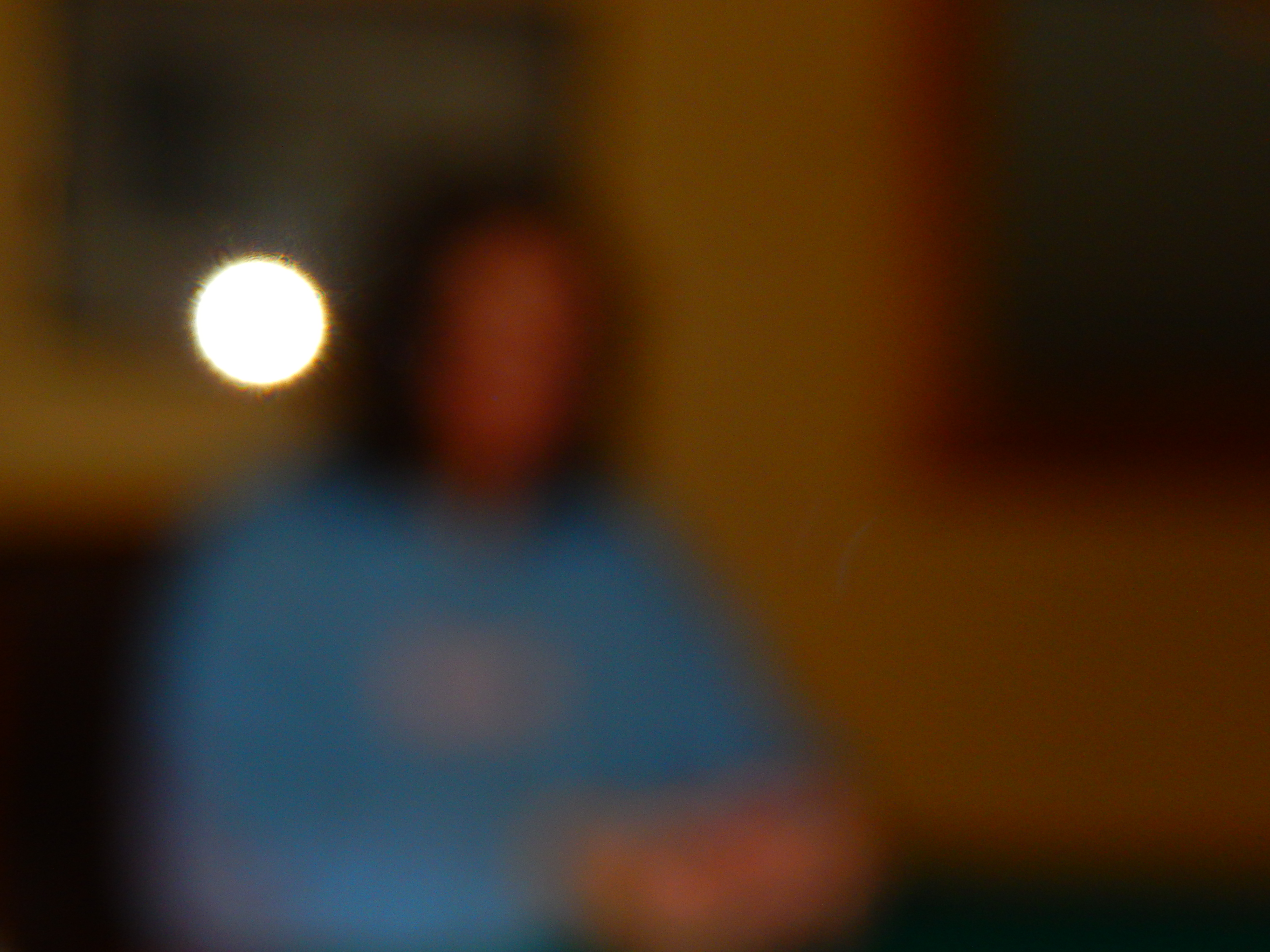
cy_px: 476
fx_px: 1871
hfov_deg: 37.5
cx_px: 635
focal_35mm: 51
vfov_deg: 28.6
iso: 220
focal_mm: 9.2
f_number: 9
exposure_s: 1/30
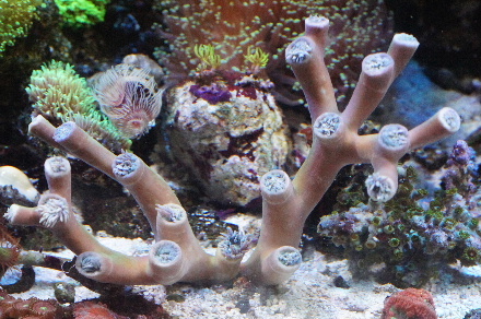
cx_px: 240
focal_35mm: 75
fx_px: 1001
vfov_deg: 18.1
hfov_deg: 27.0
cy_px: 160
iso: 6400
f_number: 7.1
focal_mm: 50
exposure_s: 1/500
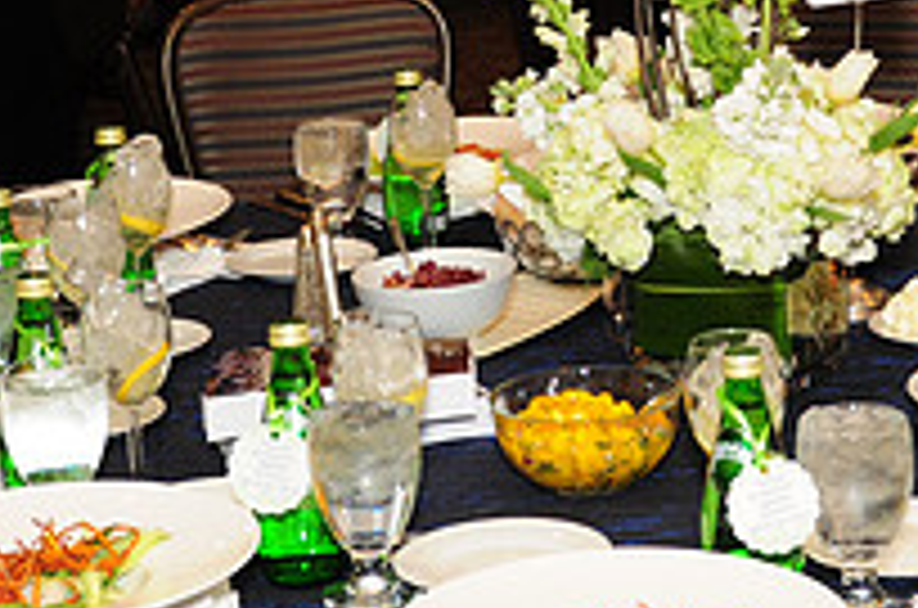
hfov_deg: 17.6
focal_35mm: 115
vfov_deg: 11.7
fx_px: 2936
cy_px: 56
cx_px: 706
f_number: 5
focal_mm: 27
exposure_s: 1/60
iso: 500
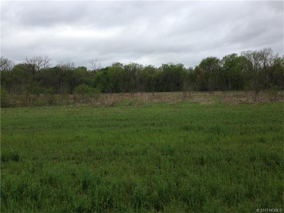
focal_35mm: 33
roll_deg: +0.5
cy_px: 106
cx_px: 142
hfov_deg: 55.4
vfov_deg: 42.9
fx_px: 271
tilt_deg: -4.7
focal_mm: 4.12
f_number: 2.4
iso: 50
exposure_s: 1/889
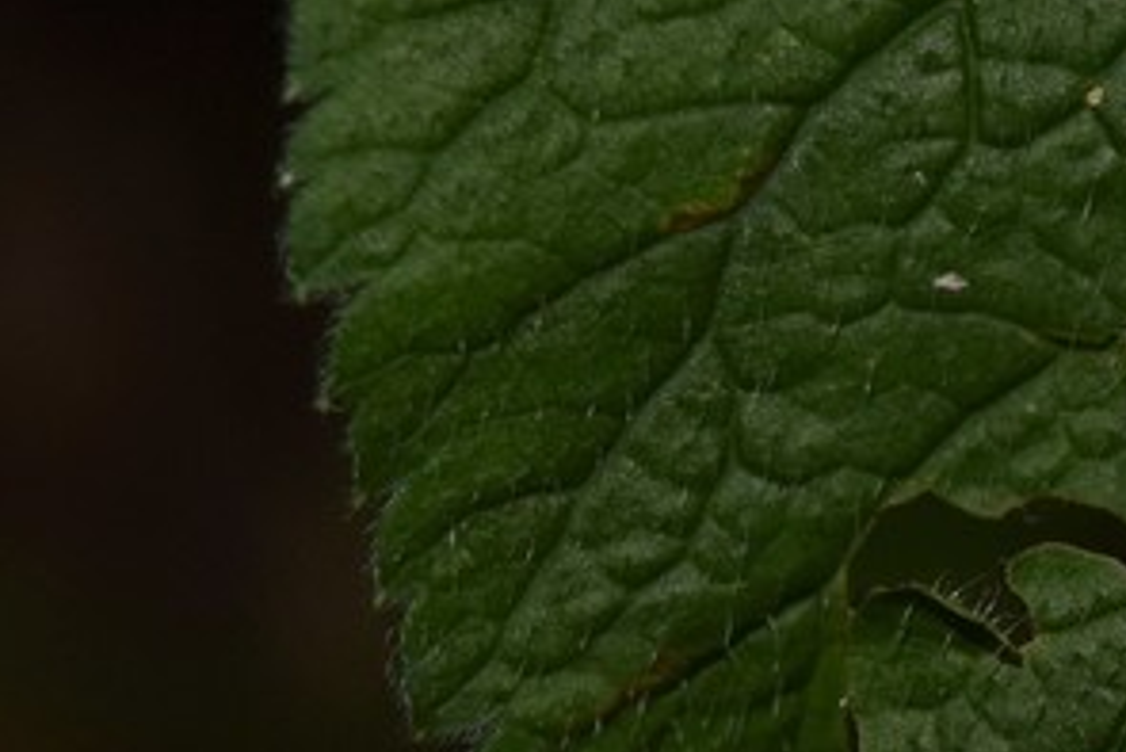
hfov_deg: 7.6
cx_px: 1567
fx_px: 8374
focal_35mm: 268
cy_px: 966
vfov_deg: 5.1
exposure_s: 1/60
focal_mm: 55
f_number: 10
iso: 800
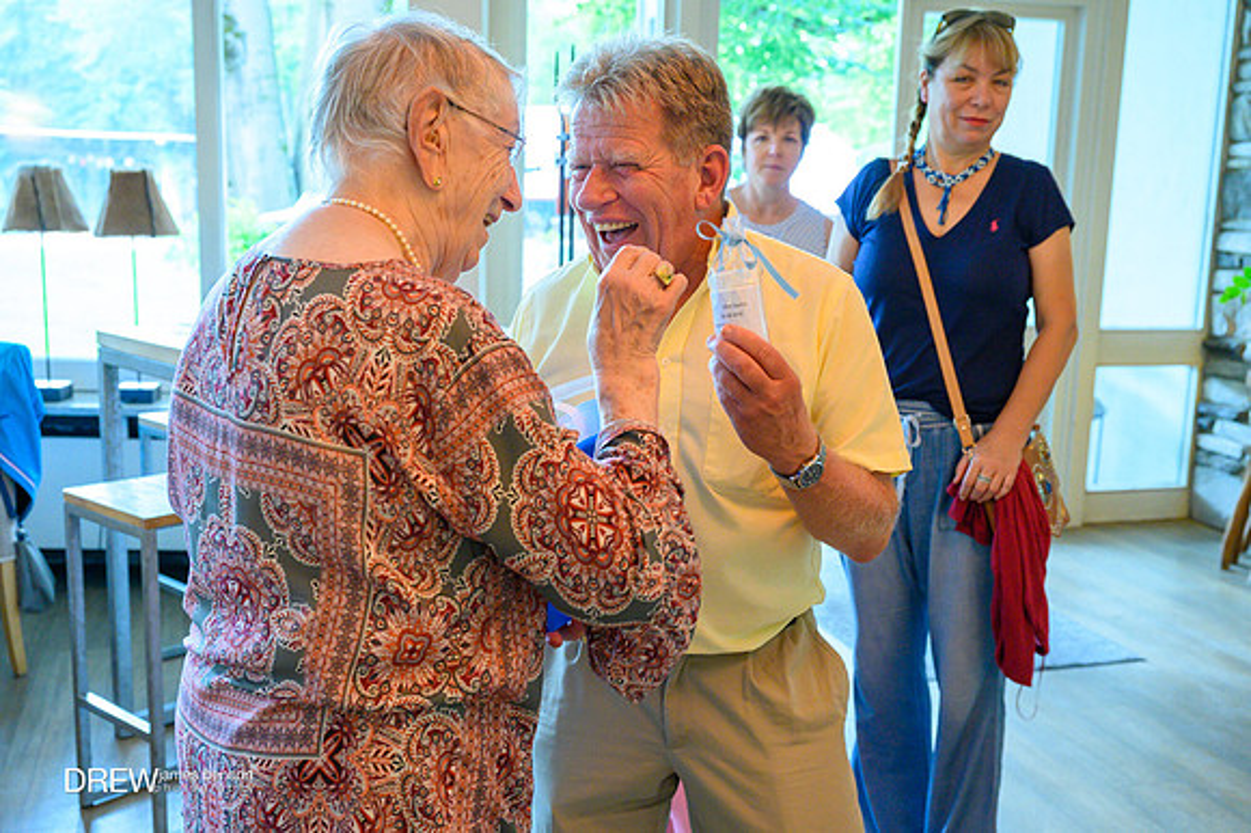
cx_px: 626
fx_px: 1354
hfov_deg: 49.6
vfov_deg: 34.2
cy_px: 416
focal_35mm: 39
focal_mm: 39
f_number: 5
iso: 2500
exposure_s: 1/100
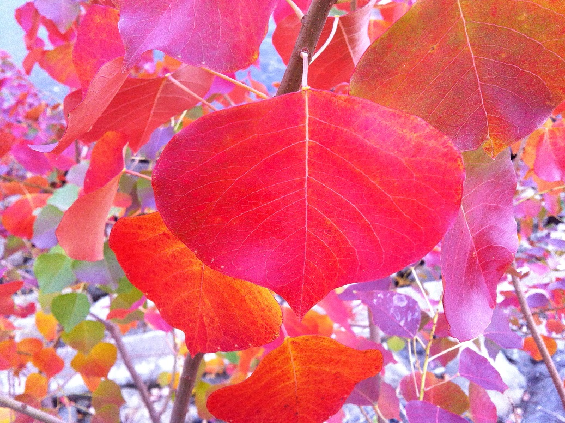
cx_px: 282
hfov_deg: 52.7
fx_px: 571
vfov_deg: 40.6
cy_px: 212
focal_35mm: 35
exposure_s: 1/120
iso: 125
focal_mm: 3.85
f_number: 2.8
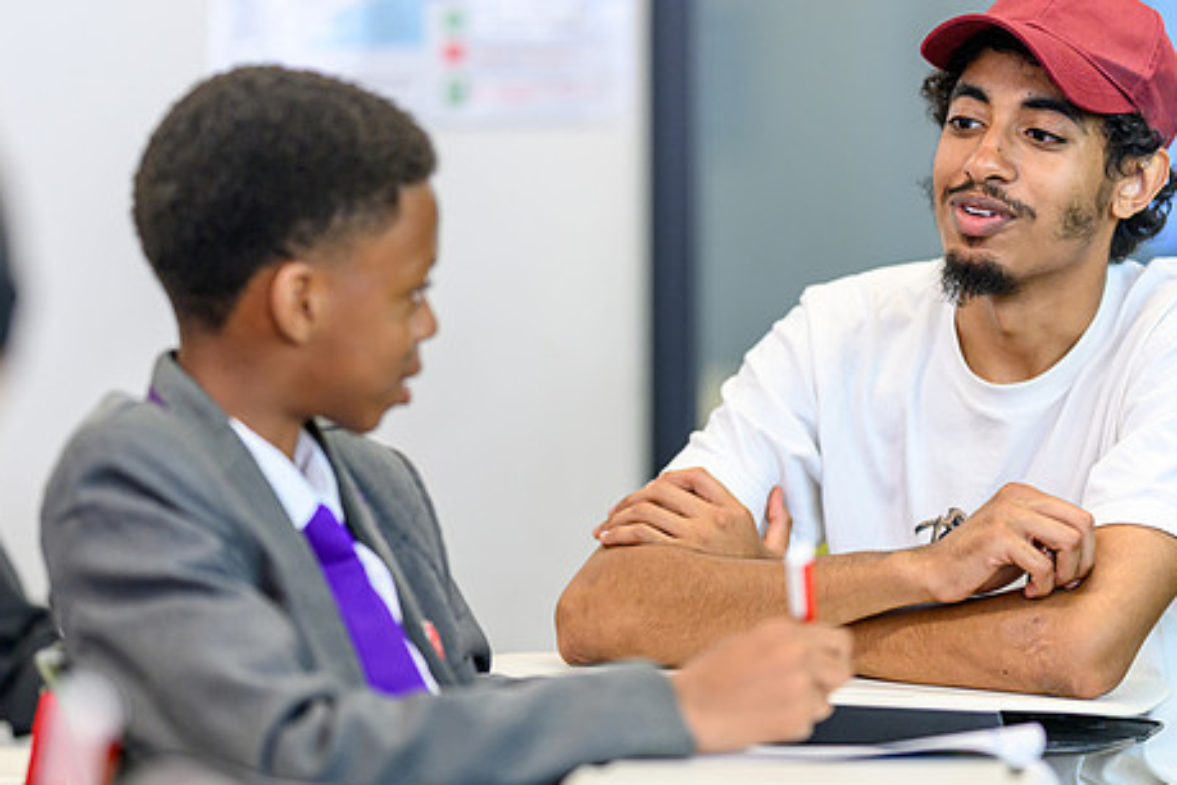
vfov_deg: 8.0
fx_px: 5623
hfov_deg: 11.9
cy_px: 373
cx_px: 564
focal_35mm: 172
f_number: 1.8
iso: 2500
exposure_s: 1/640
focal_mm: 135
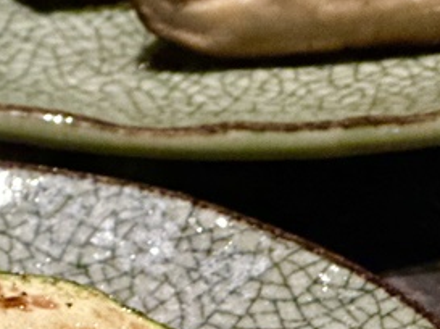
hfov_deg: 5.7
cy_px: 245
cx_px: -438
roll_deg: +0.6
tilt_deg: -28.9
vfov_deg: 4.4
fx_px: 4303
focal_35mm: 339
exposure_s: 1/24
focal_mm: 9
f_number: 2.8
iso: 400
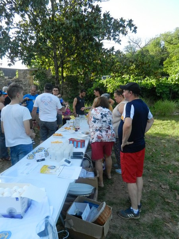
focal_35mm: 25
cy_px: 120
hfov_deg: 54.9
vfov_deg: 69.4
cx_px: 90
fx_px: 172
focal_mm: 4.5
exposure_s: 1/1250
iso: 800
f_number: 3.5
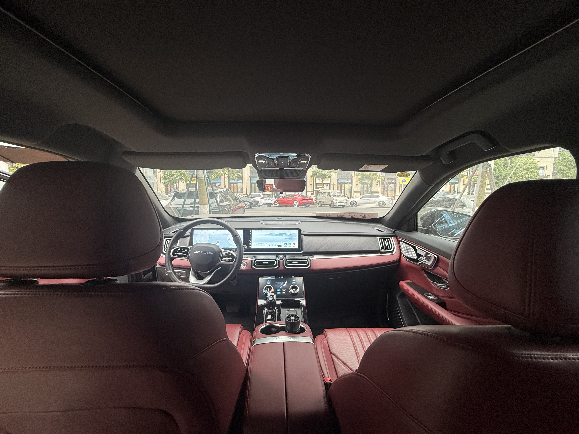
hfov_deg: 102.1
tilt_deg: -3.4
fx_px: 234
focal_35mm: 14
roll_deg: +0.5
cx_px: 290
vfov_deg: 85.7
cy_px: 217
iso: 125
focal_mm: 2.22
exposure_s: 1/99
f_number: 2.2
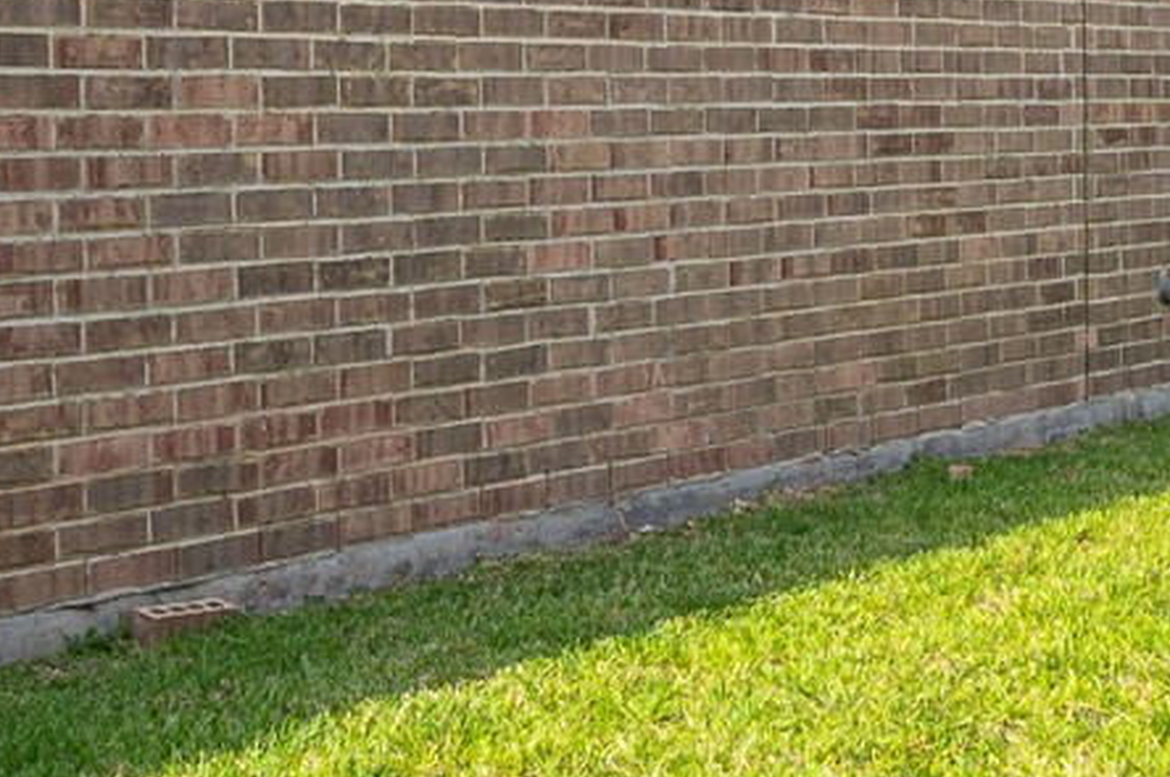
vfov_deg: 14.6
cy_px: 119
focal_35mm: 93
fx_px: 3019
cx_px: 643
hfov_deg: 21.9
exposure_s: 1/125
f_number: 13
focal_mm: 19
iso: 125
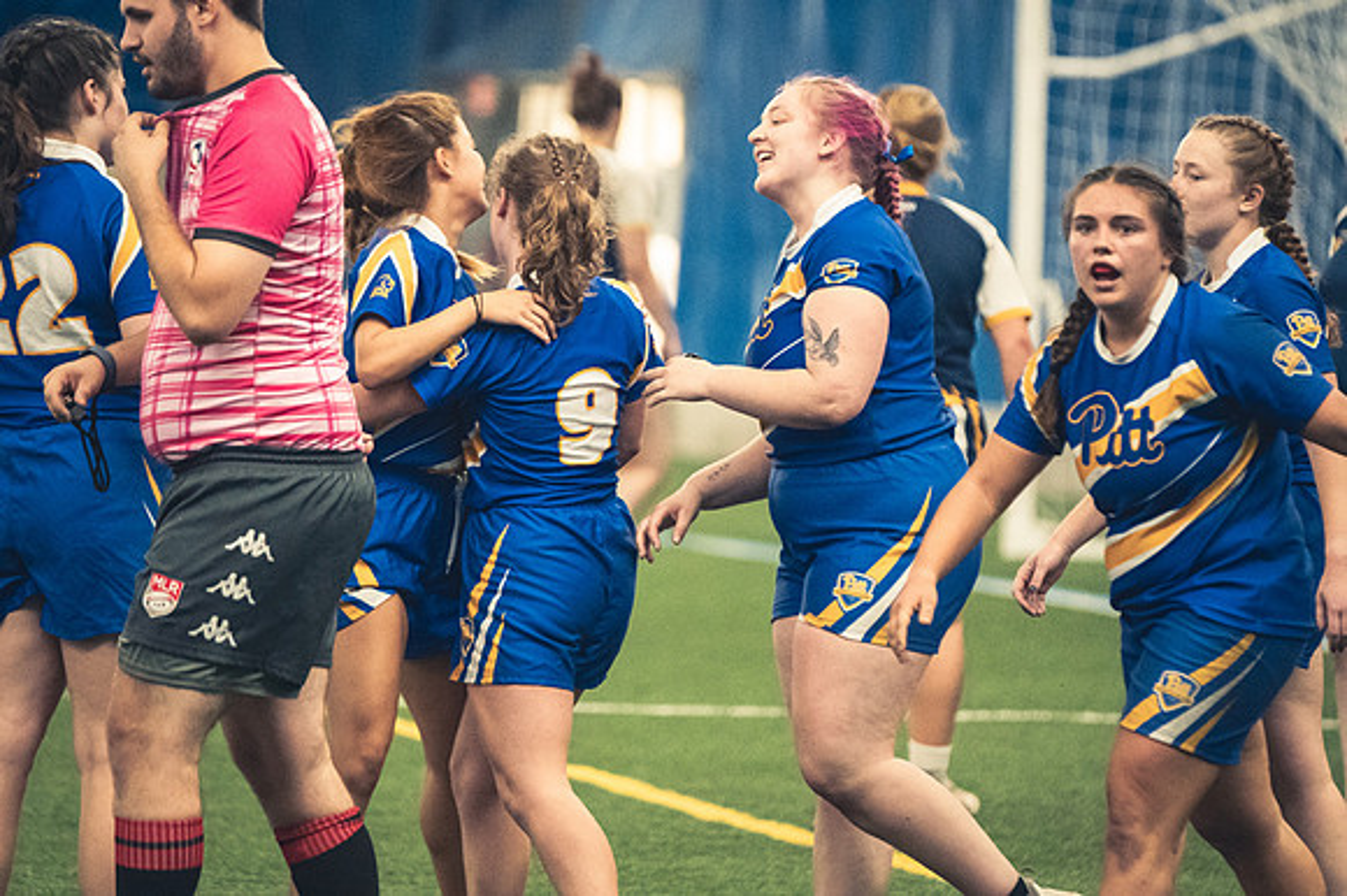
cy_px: 448
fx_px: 11218
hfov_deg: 6.9
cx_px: 674
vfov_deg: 4.6
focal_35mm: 300
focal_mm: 200
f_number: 2.8
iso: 12800
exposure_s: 1/500
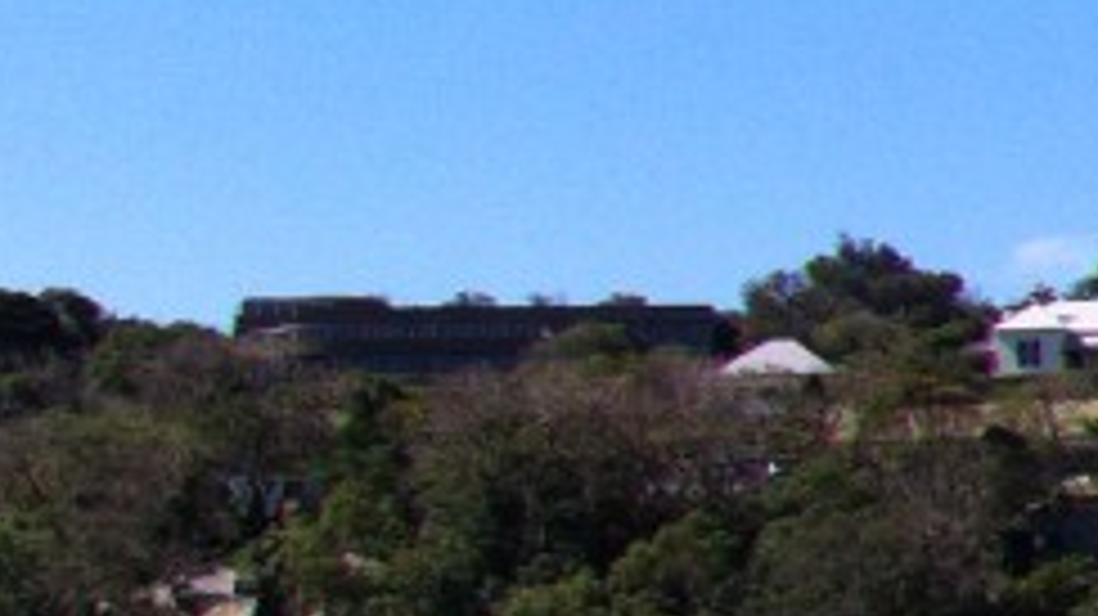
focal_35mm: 160
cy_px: 1659
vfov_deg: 7.0
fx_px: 4656
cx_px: 914
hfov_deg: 13.4
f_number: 2.8
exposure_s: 1/1508
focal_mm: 3.85
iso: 80
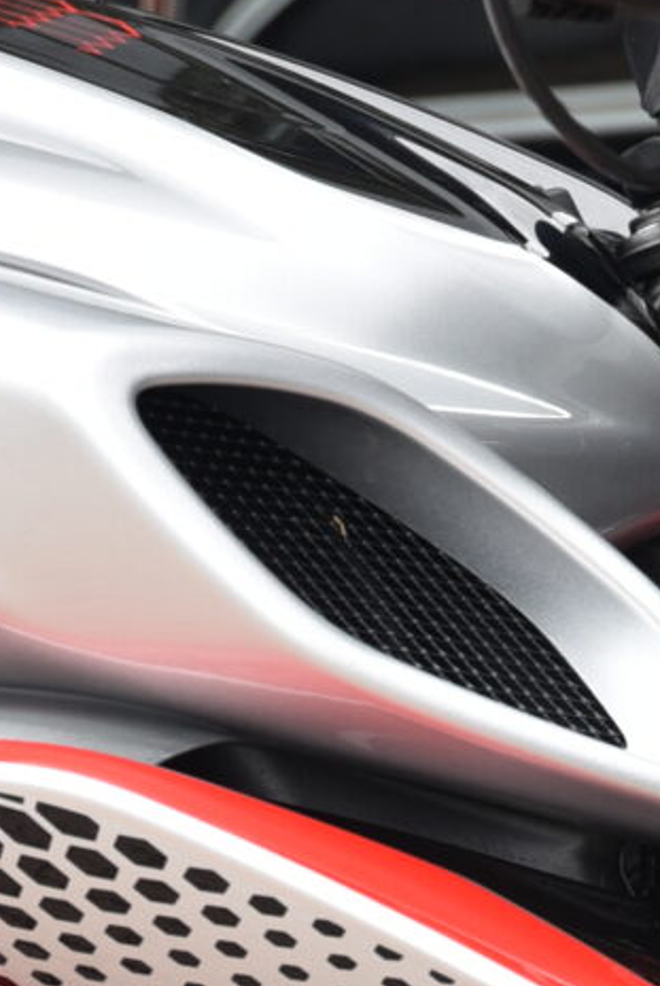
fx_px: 10563
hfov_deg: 3.6
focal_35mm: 385
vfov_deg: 5.3
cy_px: 1735
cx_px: 529
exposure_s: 1/80
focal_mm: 70
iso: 100
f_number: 4.5
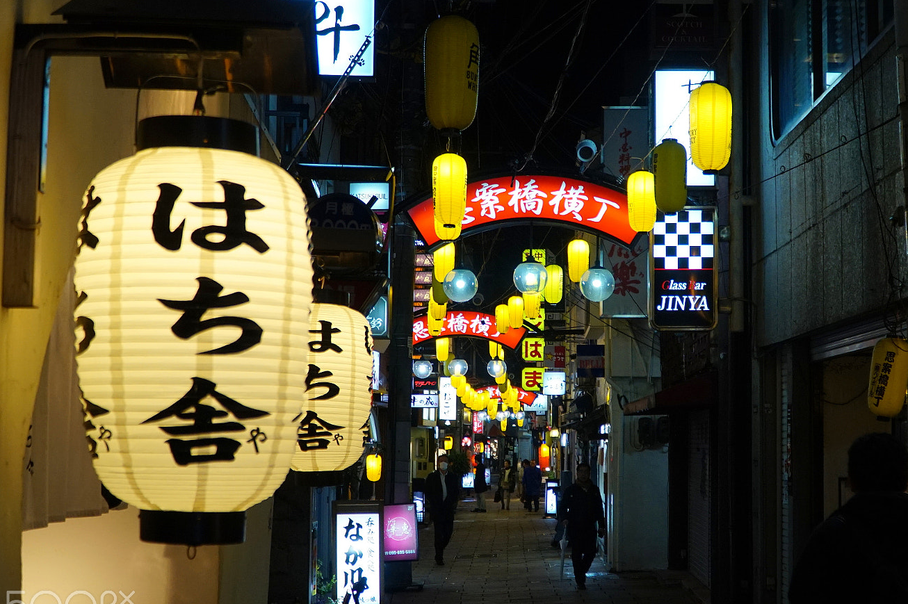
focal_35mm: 50
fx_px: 1251
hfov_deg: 39.8
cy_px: 328
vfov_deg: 27.2
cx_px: 519
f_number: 4
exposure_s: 1/100
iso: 640
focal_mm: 27
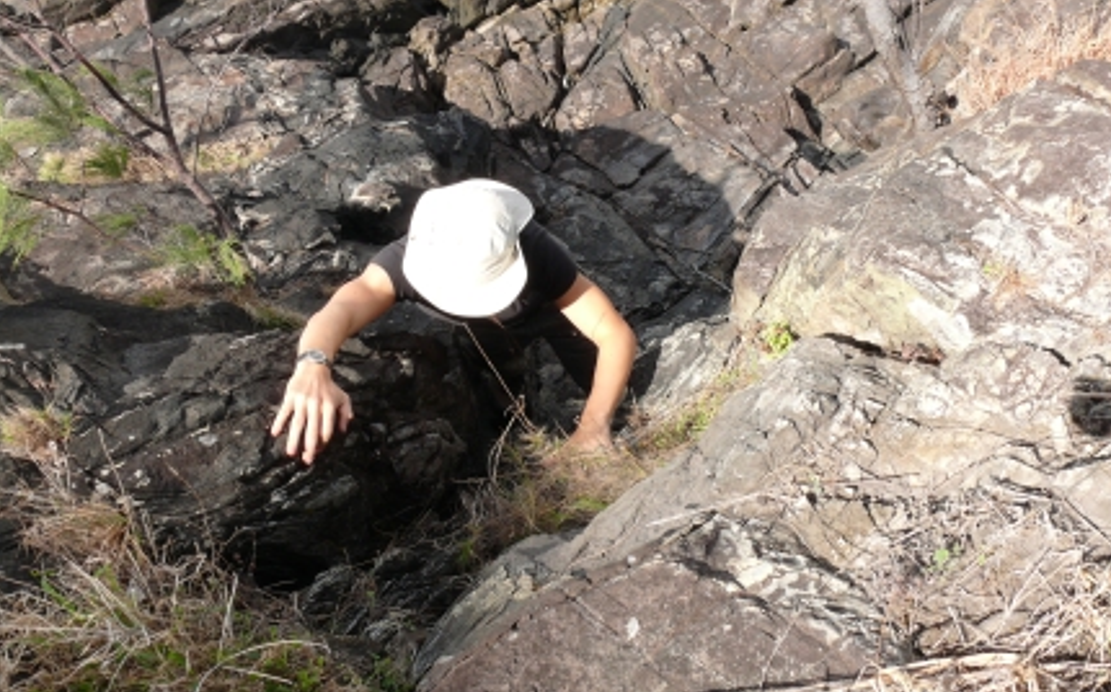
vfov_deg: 33.5
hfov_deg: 51.6
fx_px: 1150
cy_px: 341
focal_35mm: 38
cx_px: 566
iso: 100
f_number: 5.6
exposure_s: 1/250
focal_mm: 7.4
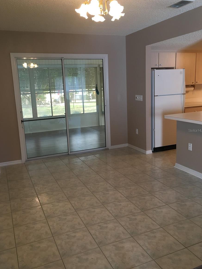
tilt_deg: -12.3
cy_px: 130
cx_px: 100
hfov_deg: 46.8
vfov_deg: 60.0
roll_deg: +2.5
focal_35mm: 30
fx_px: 233
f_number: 2.2
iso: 100
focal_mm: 4.15
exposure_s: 1/30
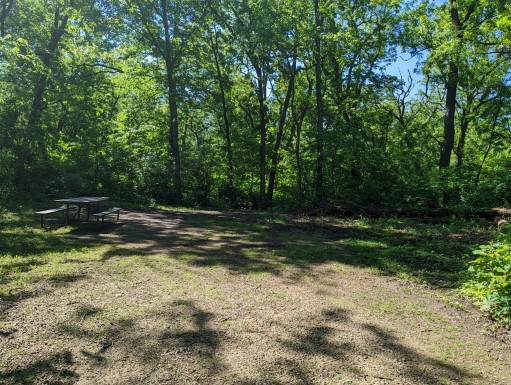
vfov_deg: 57.0
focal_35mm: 24
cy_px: 192
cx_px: 256
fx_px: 355
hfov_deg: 71.5
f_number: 1.85
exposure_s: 1/658
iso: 36
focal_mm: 6.81
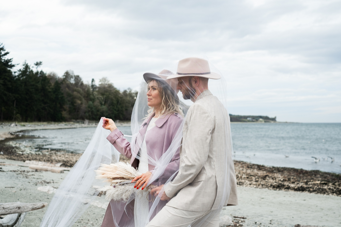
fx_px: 502
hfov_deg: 37.5
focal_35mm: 53
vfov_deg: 25.5
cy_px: 114
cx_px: 170
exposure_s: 1/250
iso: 160
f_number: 3.6
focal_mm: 35
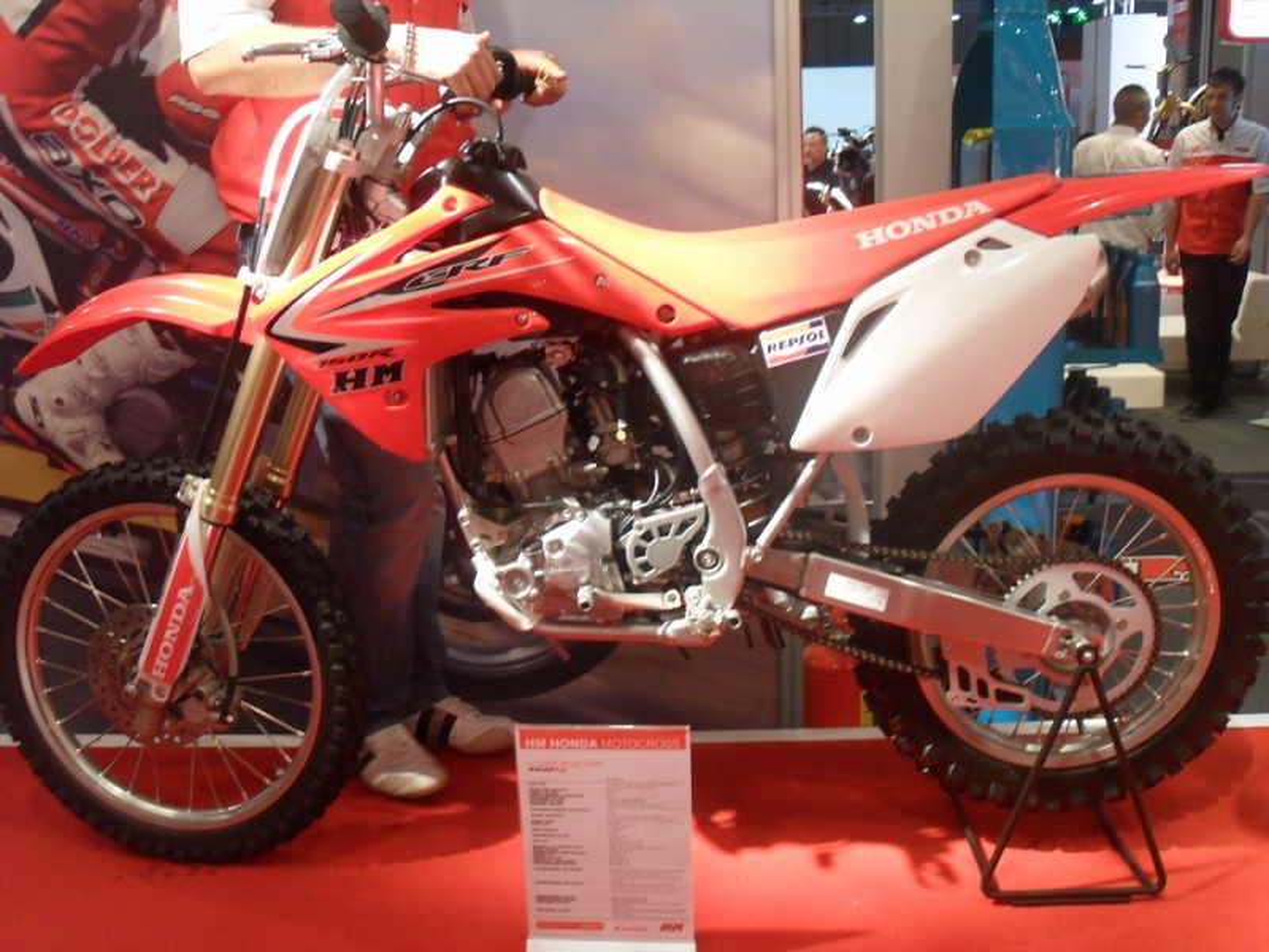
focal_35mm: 35
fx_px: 1283
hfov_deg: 52.6
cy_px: 476
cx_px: 634
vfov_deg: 40.7
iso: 200
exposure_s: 1/30
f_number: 2.8
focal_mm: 6.2
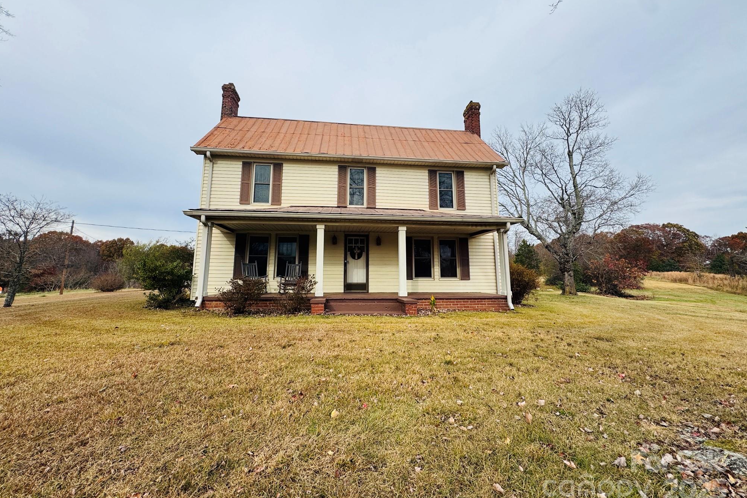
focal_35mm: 15
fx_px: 311
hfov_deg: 100.4
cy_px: 232
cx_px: 370
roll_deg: -0.6
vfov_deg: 77.2
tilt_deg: +9.1
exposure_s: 1/779
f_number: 2.2
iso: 50
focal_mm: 2.22
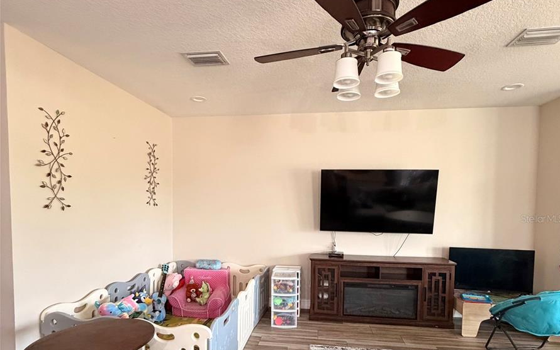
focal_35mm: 20
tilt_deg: -1.4
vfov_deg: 58.9
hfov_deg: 85.1
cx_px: 283
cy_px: 218
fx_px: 305
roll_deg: +0.0
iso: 640
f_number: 2.2
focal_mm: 2.22
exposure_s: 1/60
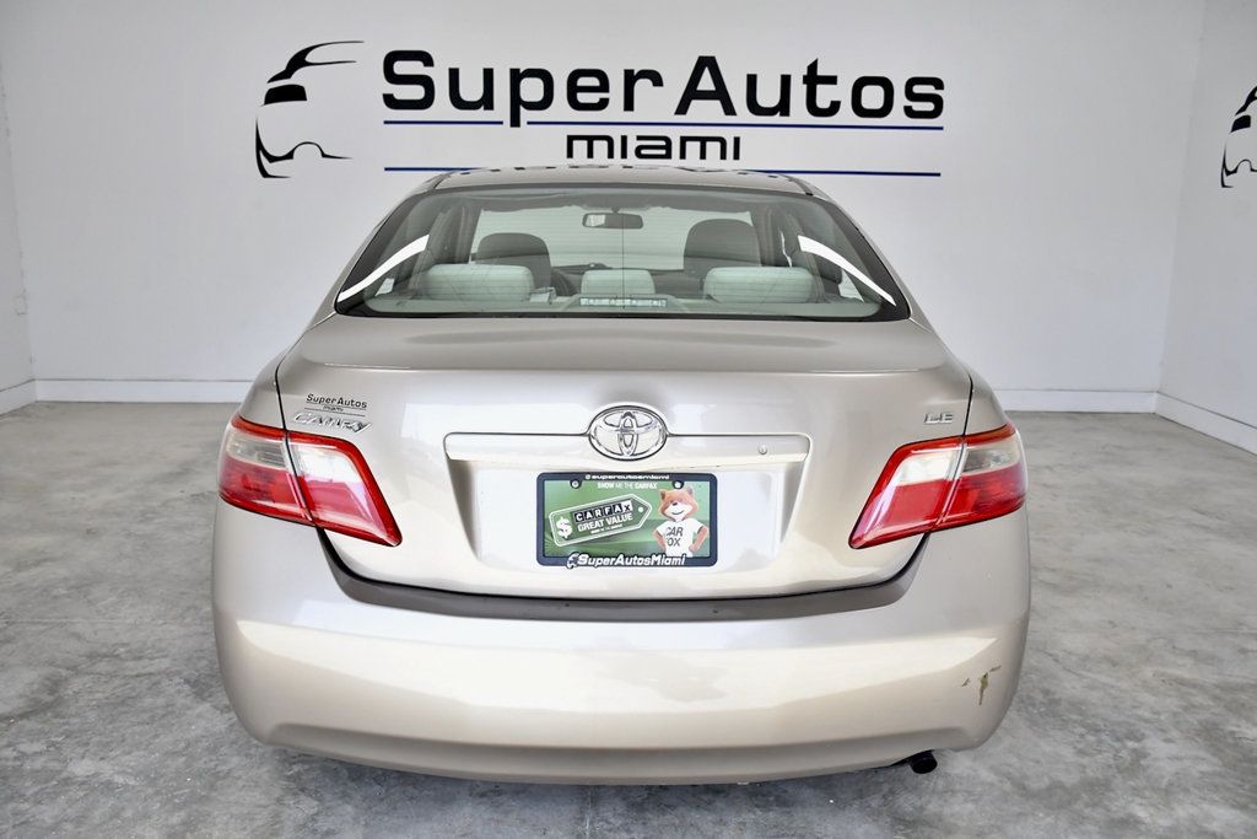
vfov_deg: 40.0
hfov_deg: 57.2
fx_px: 1152
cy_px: 420
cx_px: 628
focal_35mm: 33
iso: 1250
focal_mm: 22
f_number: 4
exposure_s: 1/1250
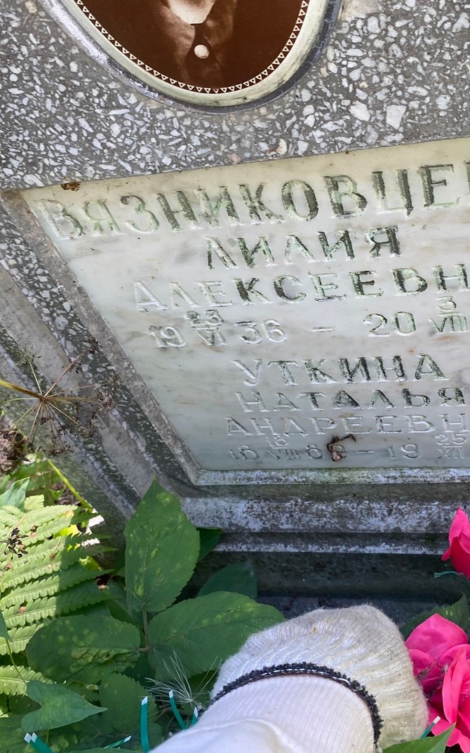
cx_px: 359
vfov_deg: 52.8
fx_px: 759
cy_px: 377
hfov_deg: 33.6
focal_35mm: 37
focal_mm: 4.25
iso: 40
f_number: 1.8
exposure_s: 1/121
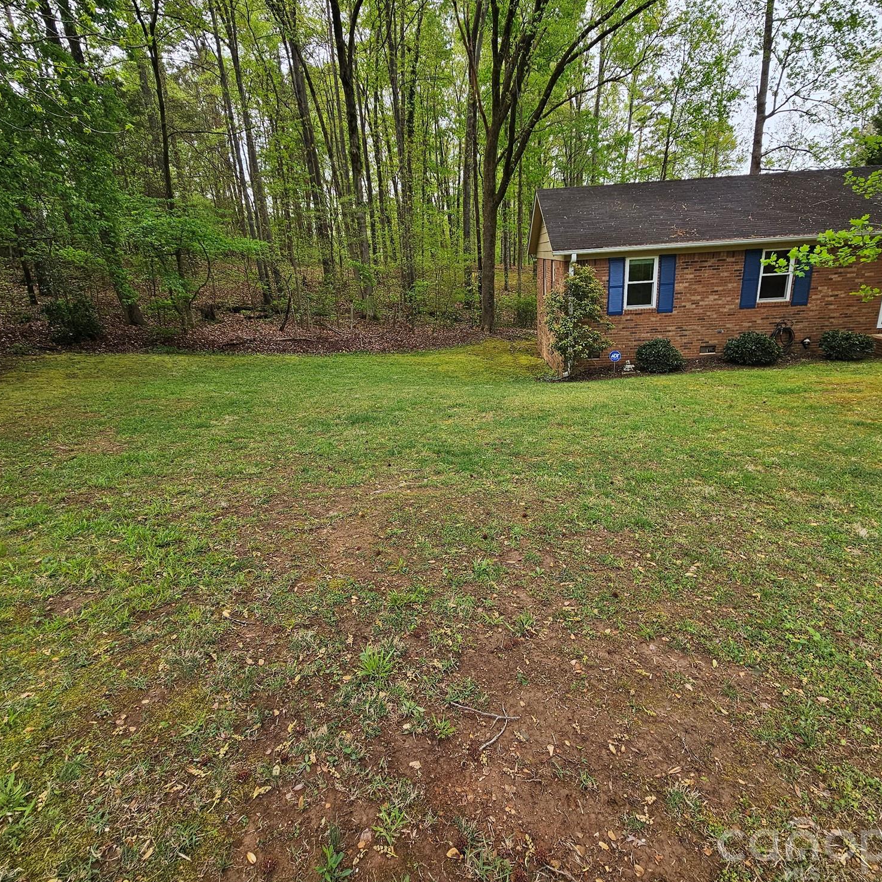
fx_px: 461
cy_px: 430
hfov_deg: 87.4
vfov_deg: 87.4
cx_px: 465
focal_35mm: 16
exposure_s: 1/397
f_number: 2.2
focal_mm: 2.2
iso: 50
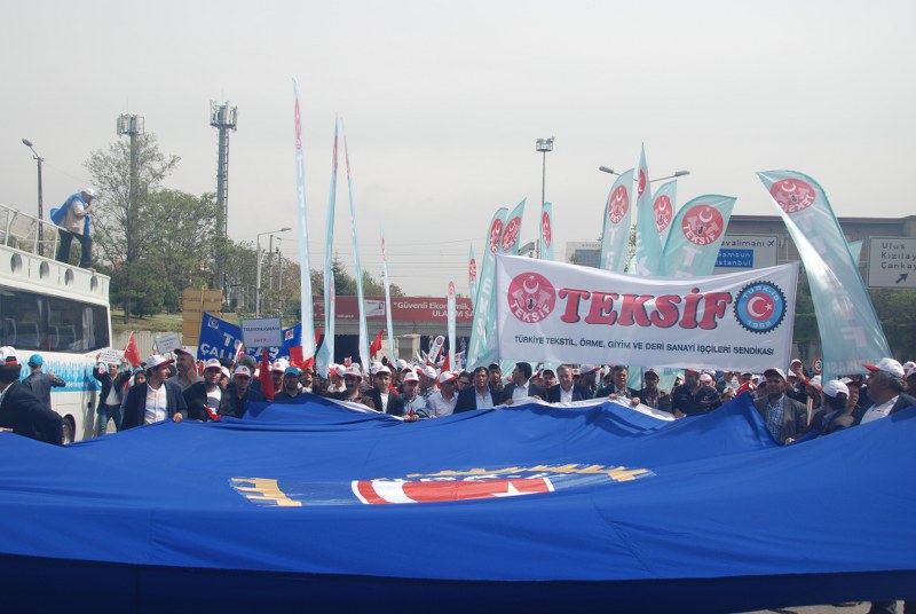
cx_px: 458
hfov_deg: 53.1
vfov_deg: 37.0
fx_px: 917
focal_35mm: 36
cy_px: 307
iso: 100
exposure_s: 1/250
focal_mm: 24
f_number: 8
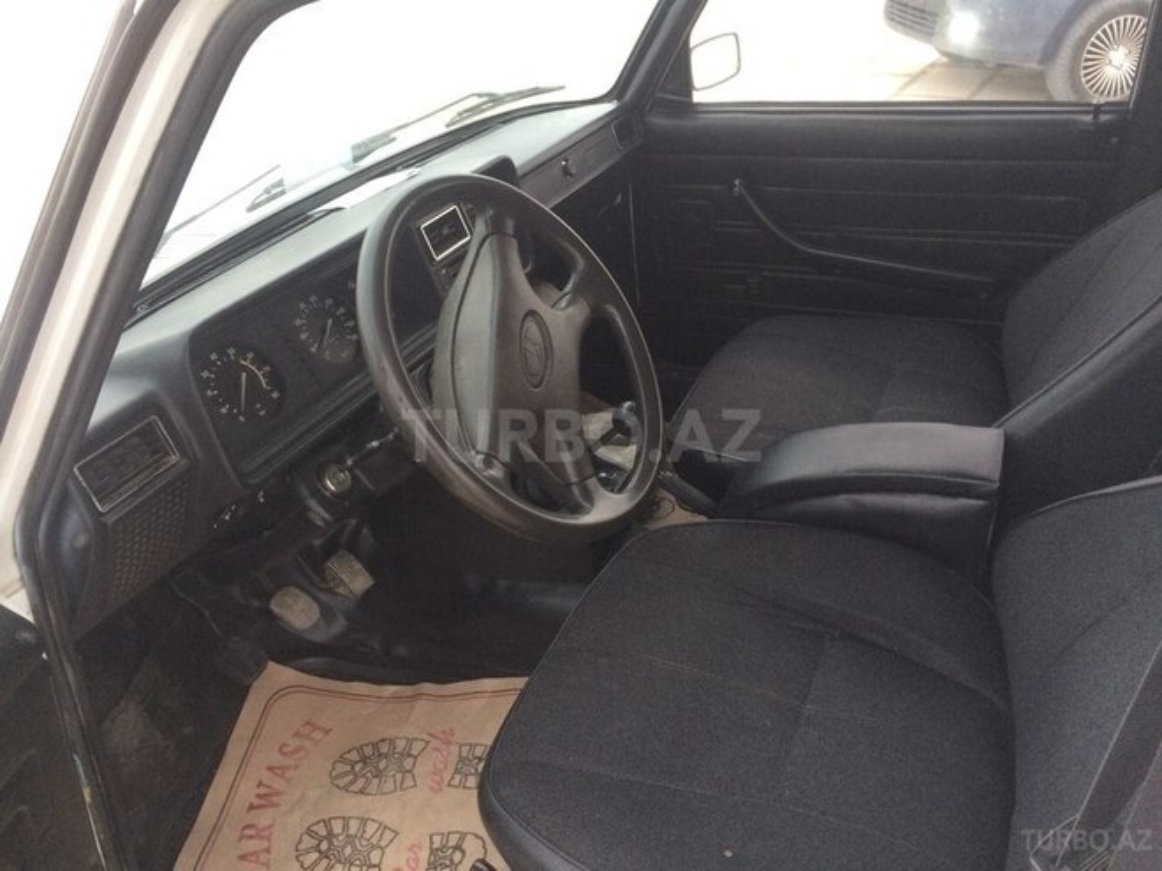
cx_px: 581
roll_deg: +3.6
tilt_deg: -31.3
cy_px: 436
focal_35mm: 29
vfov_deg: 48.2
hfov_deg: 61.7
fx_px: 973
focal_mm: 4.15
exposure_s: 1/33
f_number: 2.2
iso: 80
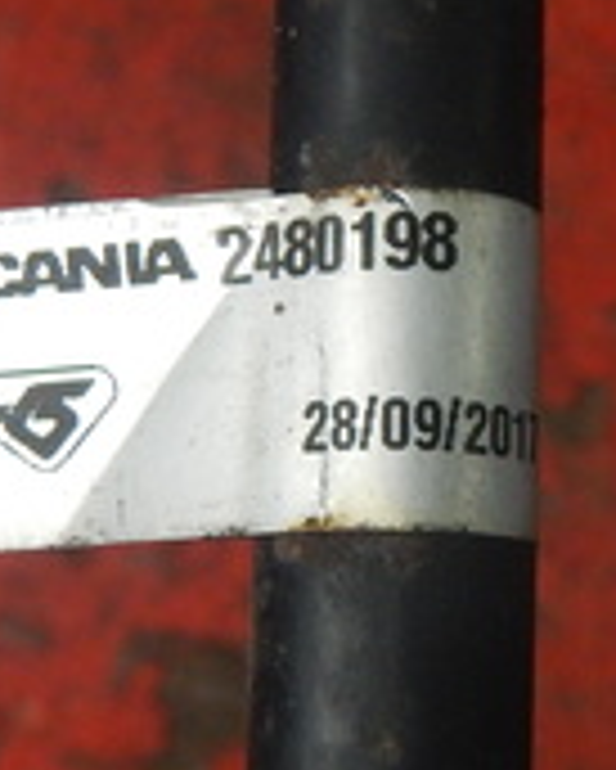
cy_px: 351
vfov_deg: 18.8
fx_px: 2322
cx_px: 405
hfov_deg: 15.1
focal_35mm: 102
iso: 360
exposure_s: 1/250
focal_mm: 5
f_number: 3.9
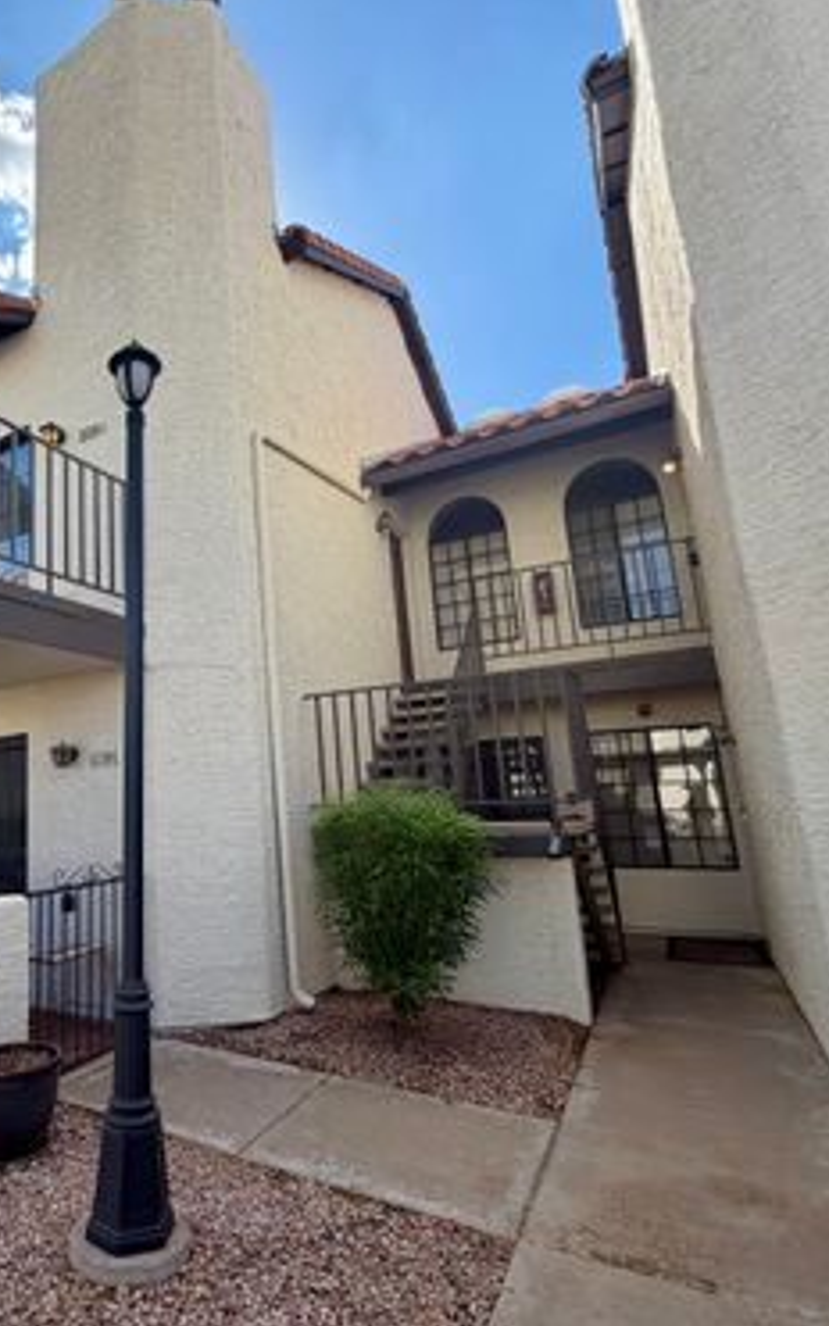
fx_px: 723
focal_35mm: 20
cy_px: 659
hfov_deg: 56.7
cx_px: 207
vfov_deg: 85.1
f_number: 2.2
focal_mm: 2.22
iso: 40
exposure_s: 1/631
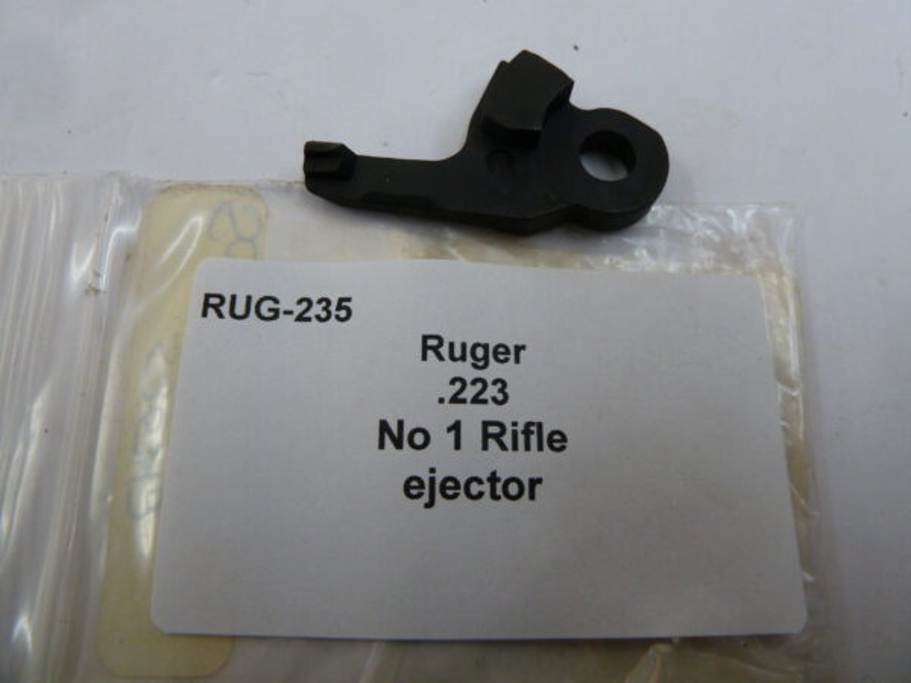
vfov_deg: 54.9
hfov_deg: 69.4
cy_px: 342
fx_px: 658
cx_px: 456
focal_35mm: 25
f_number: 3.3
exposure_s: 1/30
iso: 160
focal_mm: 4.1
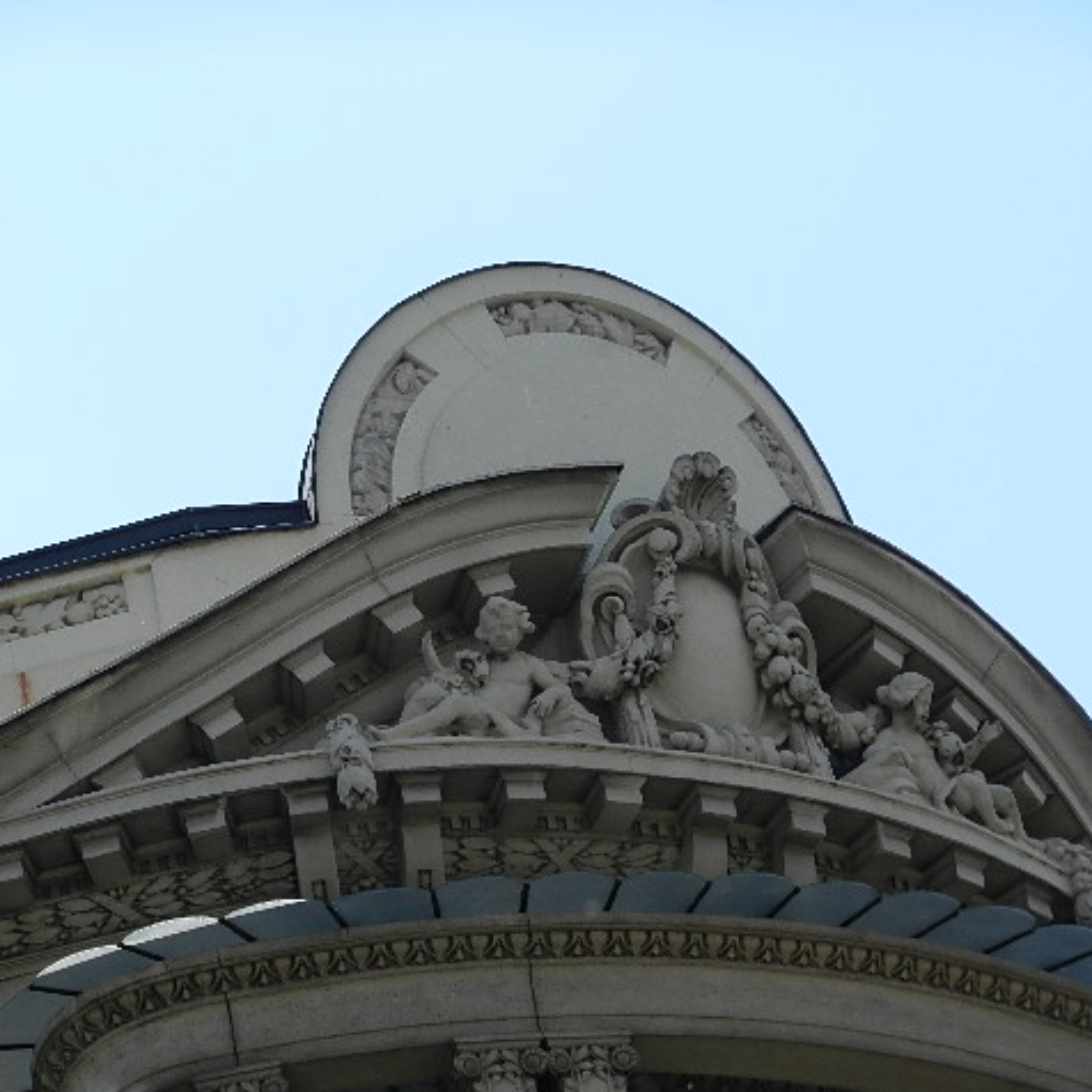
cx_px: 564
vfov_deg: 8.9
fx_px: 6995
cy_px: 548
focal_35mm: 196
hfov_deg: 8.9
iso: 160
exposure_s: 1/800
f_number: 5.3
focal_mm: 29.7
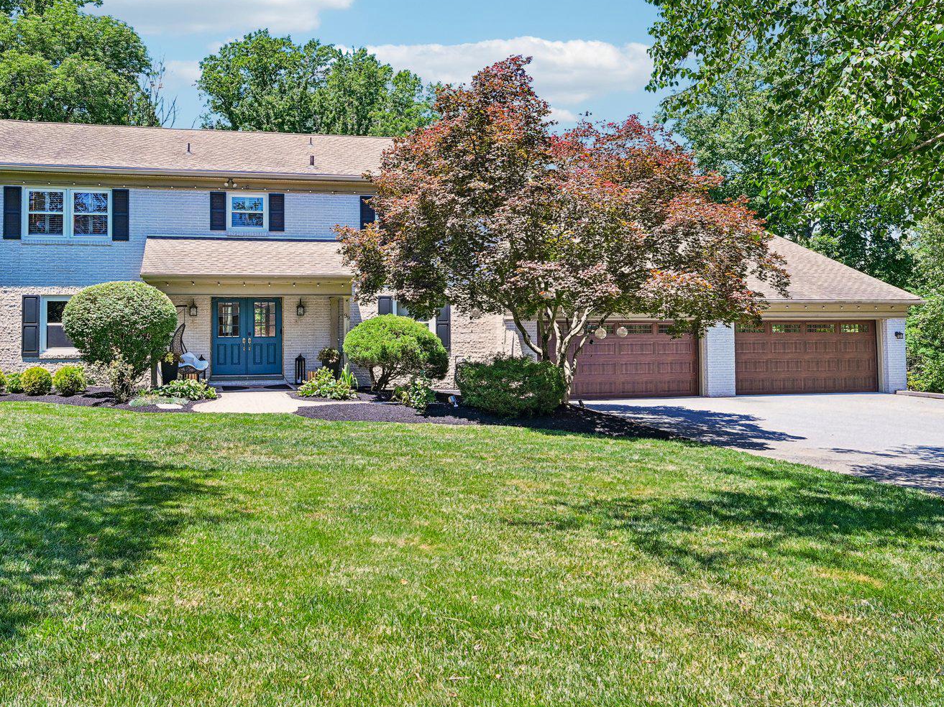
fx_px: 818
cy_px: 297
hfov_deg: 59.5
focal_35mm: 30
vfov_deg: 46.6
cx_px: 380
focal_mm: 20
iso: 800
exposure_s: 1/250
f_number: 8
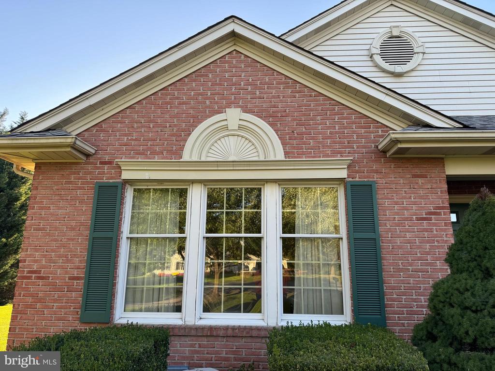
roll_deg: -0.5
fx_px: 343
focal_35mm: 24
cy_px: 186
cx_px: 248
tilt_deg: +11.8
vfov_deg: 56.8
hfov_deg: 71.6
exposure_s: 1/394
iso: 80
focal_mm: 6.76
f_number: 1.78
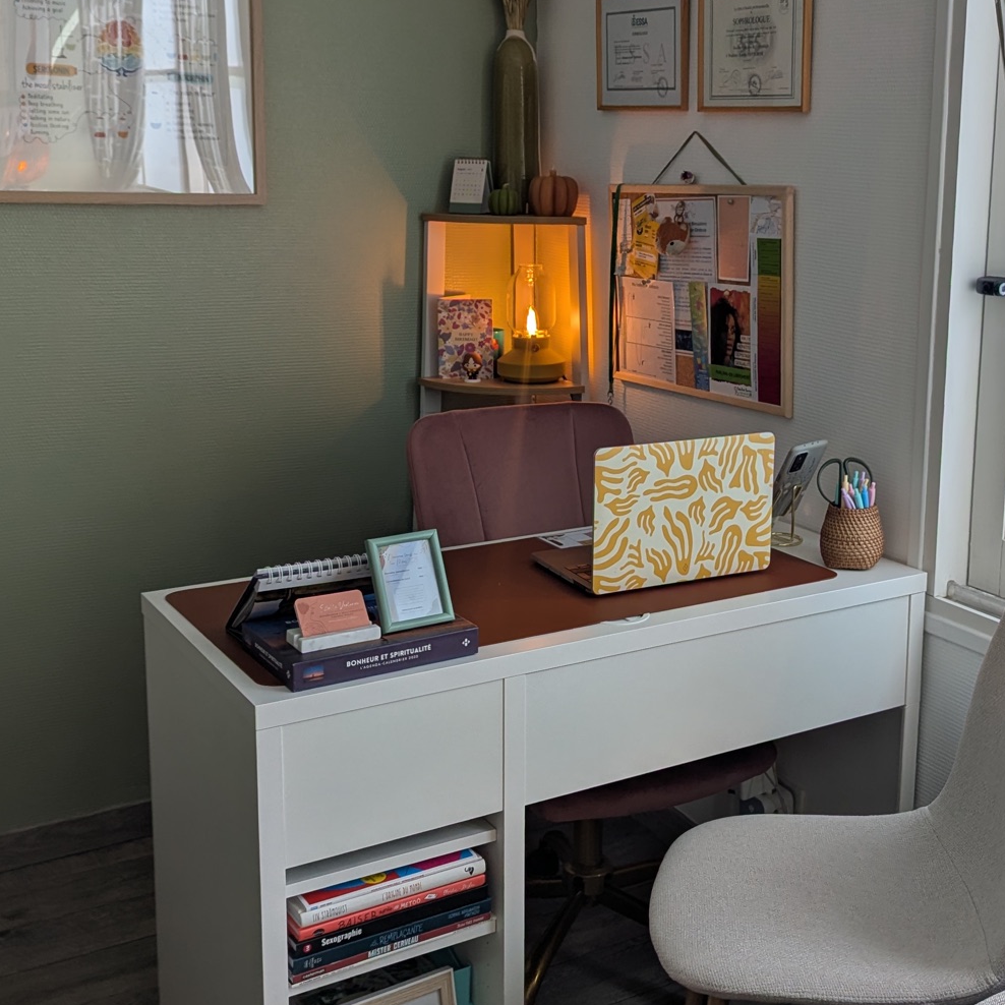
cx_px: 676
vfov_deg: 39.1
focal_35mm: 43
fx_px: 1412
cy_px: 440
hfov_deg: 38.7
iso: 42
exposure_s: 1/268
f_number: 1.85
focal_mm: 6.81
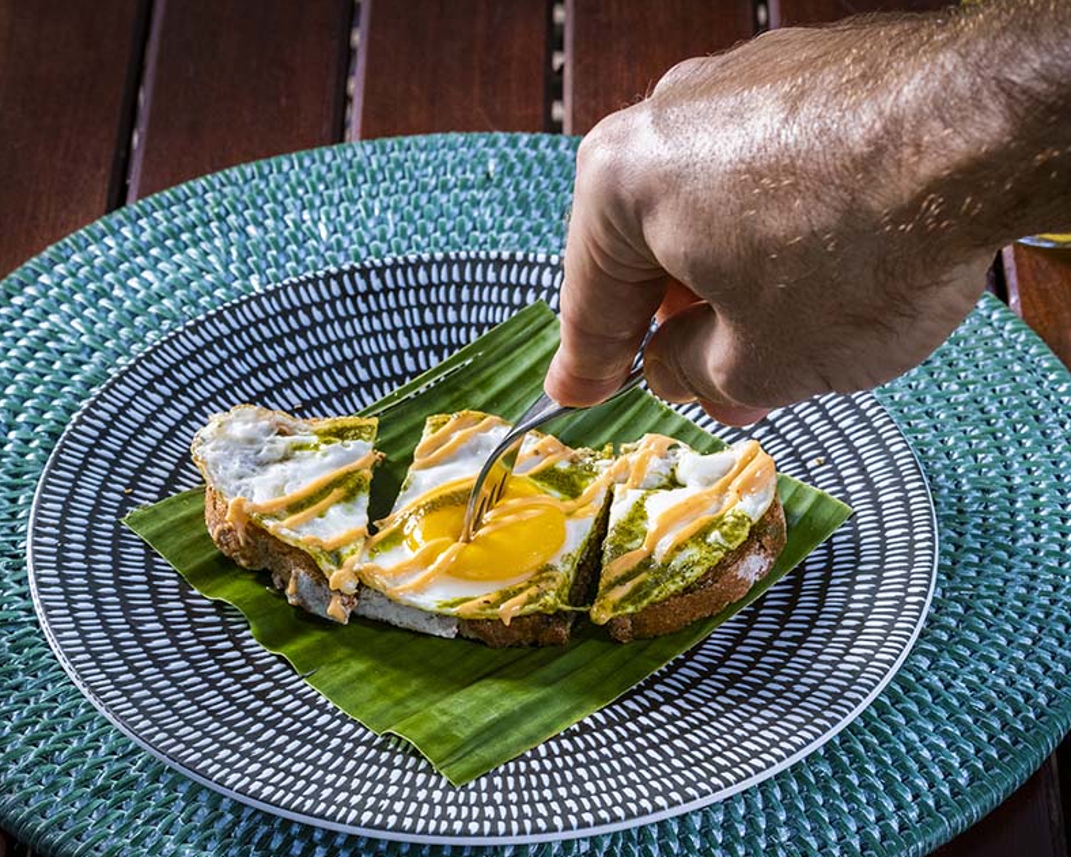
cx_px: 647
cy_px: 432
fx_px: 2537
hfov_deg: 23.8
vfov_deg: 19.2
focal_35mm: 80
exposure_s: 1/250
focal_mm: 70
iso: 1250
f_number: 10
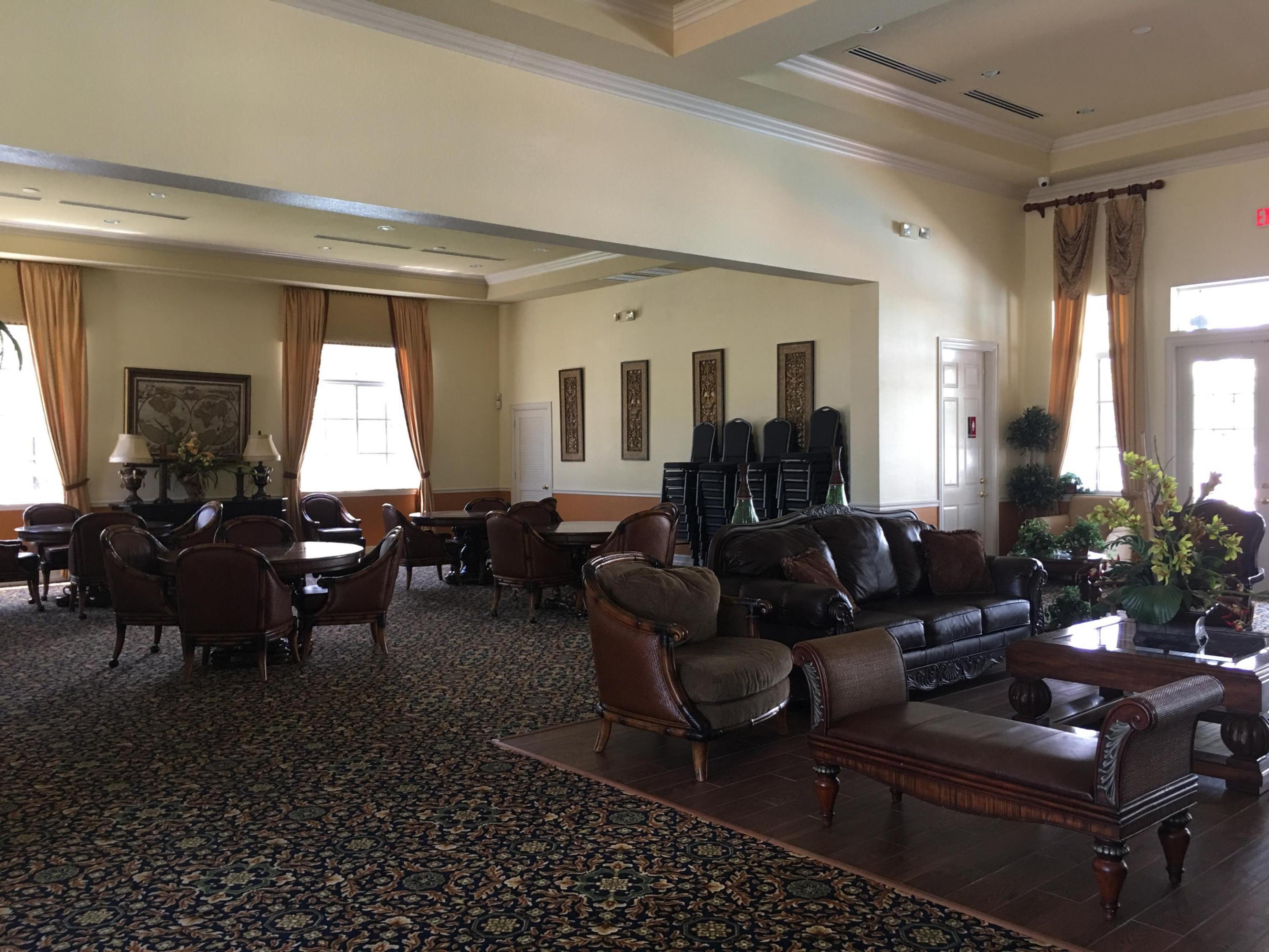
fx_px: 1063
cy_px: 476
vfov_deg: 48.2
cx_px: 634
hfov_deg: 61.7
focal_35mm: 29
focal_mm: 4.15
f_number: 2.2
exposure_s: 1/15
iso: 40
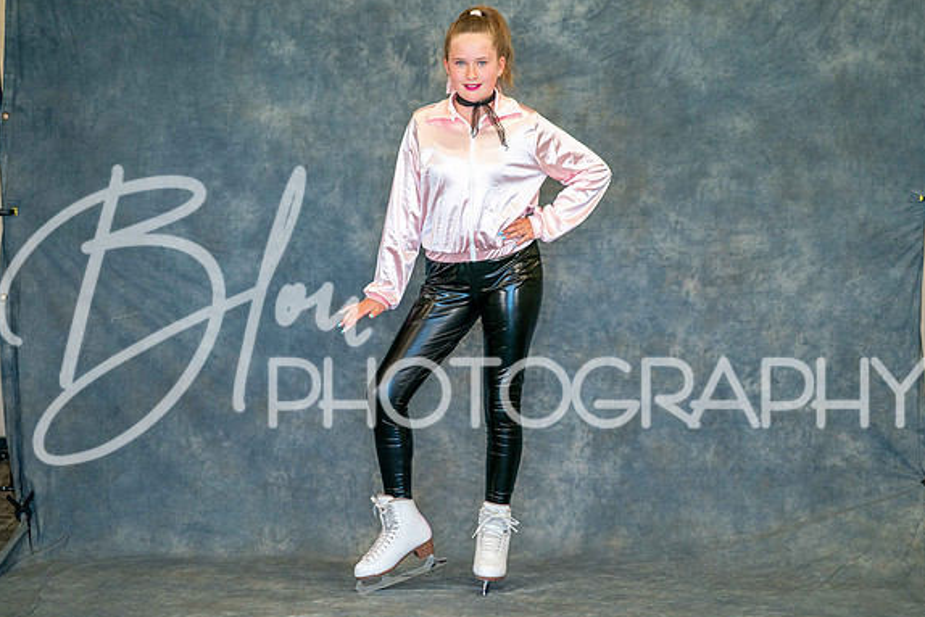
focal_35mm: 94
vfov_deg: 14.6
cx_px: 488
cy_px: 292
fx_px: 2416
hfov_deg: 21.7
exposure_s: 1/250
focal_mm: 85
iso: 500
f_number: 1.6
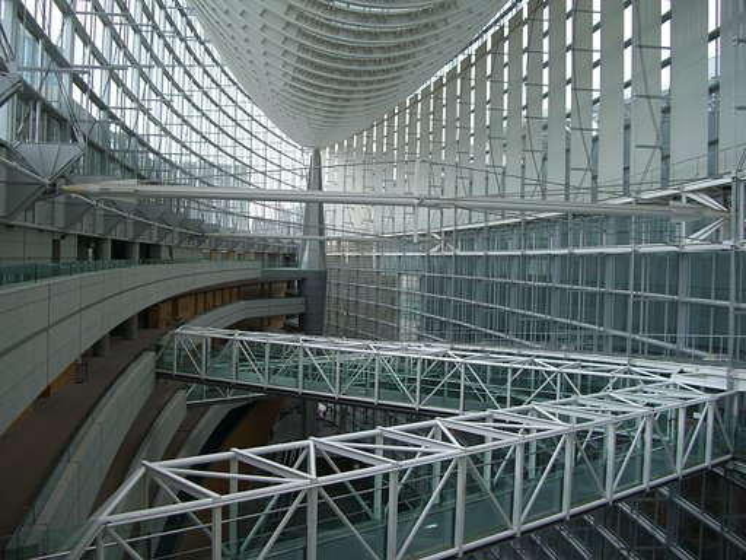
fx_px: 819
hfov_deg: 49.0
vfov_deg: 37.7
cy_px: 280
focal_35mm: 38
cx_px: 373
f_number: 2.8
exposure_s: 1/160
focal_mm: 7.9
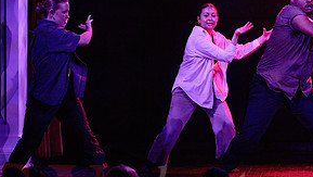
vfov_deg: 5.3
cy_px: 65
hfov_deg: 9.4
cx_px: 280
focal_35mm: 228
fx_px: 1894
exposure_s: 1/250
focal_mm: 95
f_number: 2.8
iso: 1600
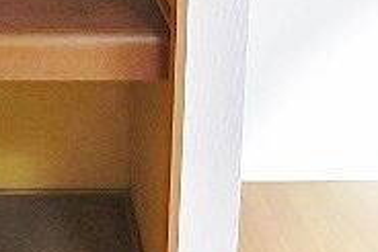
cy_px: -113
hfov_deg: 23.9
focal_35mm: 83
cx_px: 47
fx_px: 872
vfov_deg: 15.4
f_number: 3
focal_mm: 4
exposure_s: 1/30
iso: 200
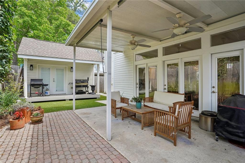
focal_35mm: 17
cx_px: 122
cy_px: 82
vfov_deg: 70.3
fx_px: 116
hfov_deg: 93.3
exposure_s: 1/160
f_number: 11
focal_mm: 17
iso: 800
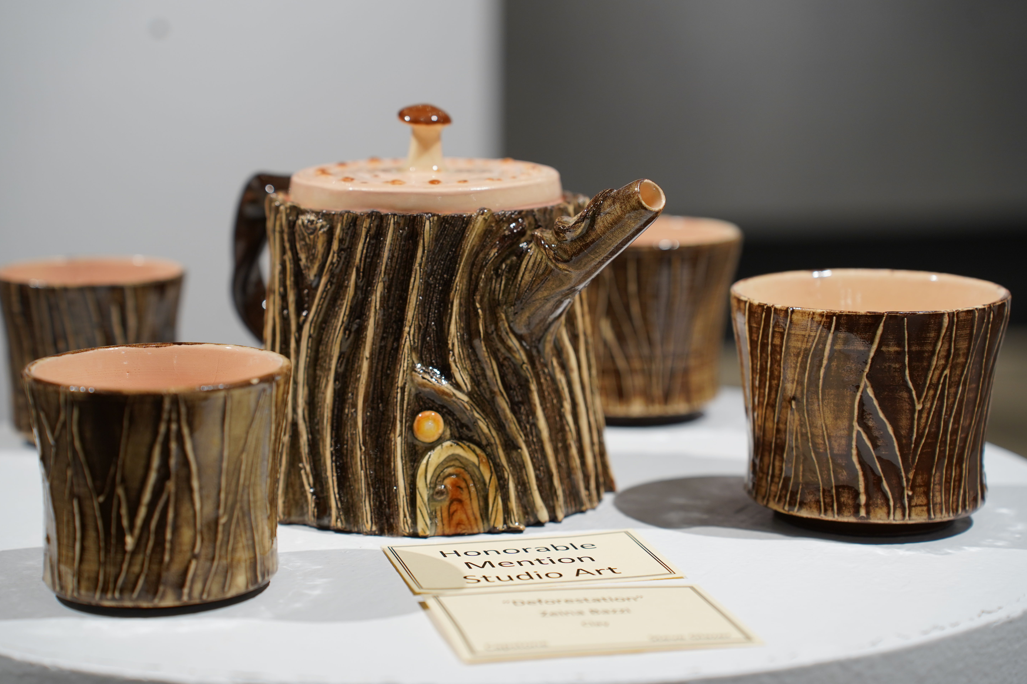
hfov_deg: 26.0
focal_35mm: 78
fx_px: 2225
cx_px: 501
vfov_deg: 17.5
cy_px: 344
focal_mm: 75
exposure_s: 1/160
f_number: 4
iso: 400
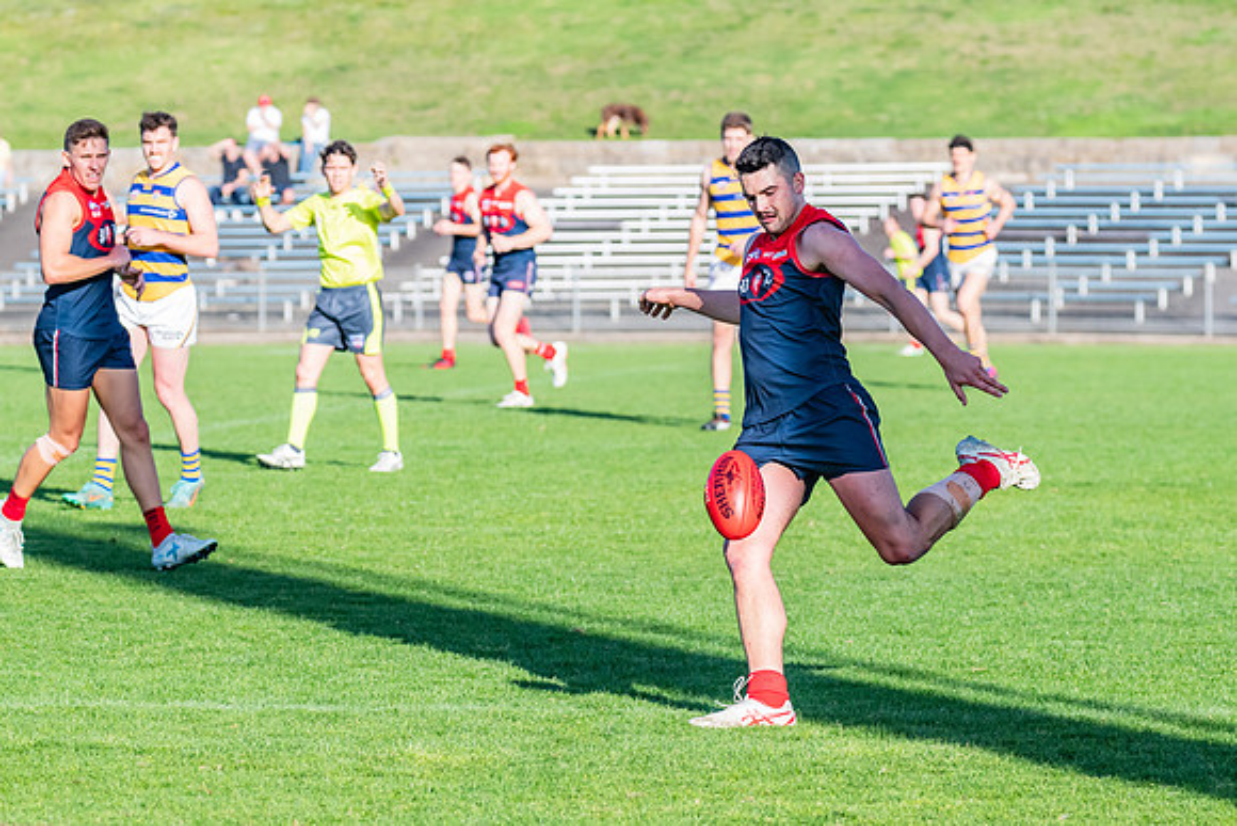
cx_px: 784
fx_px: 8495
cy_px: 465
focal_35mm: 247
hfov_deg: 8.3
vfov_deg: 5.6
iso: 800
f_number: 7.1
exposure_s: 1/1600
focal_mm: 195
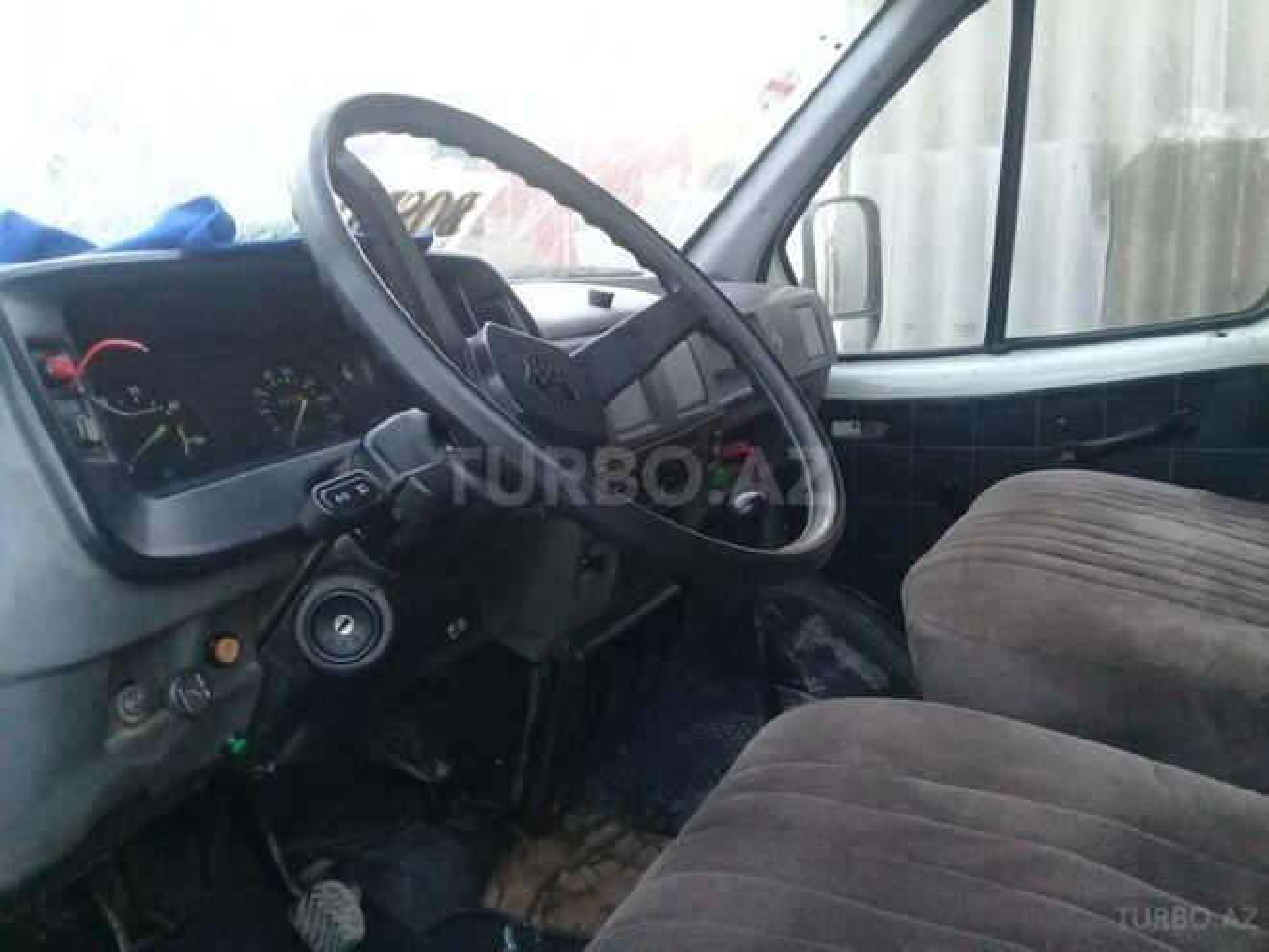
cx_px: 634
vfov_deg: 45.4
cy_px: 476
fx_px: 1136
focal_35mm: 31
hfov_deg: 58.4
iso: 200
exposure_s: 1/25
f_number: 2.2
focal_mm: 3.3
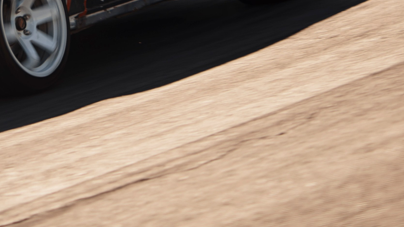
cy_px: -98
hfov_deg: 9.8
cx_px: 3
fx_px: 2345
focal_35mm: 219
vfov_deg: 5.5
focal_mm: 85
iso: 100
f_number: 1.8
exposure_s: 1/125
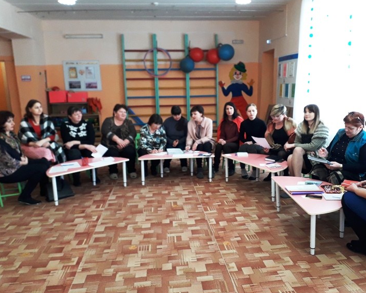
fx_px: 336
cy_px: 135
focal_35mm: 31
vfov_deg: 47.1
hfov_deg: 57.1
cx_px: 196
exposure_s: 1/33
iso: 160
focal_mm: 3.6
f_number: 1.9
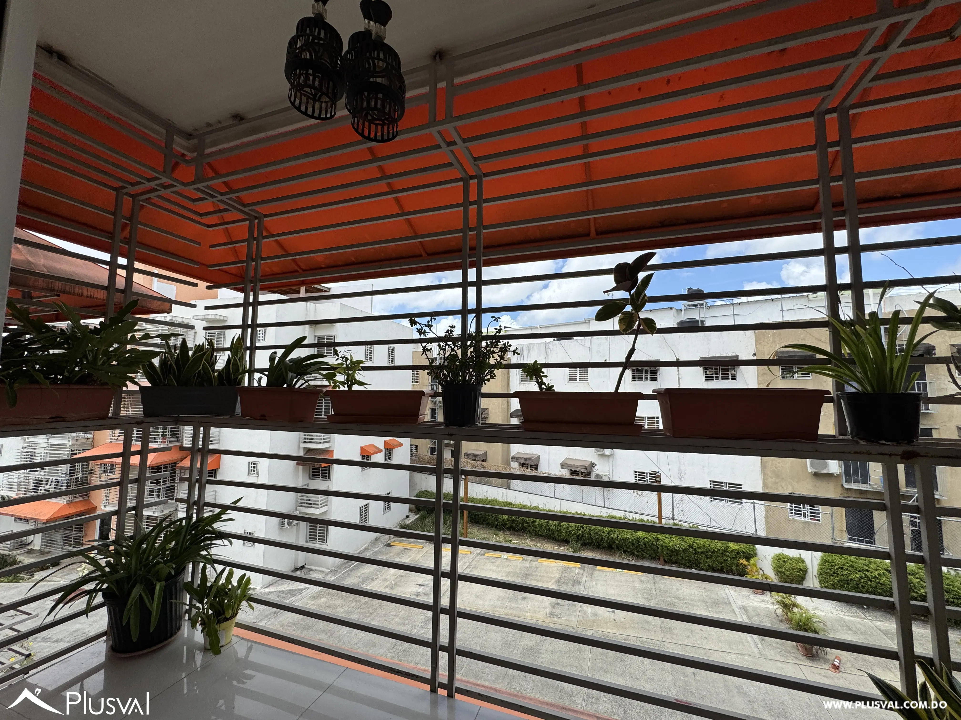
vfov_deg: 85.7
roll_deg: +0.1
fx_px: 389
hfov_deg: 102.1
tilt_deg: +4.5
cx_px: 480
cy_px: 360
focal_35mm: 14
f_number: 2.2
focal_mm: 2.22
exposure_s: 1/1567
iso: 50
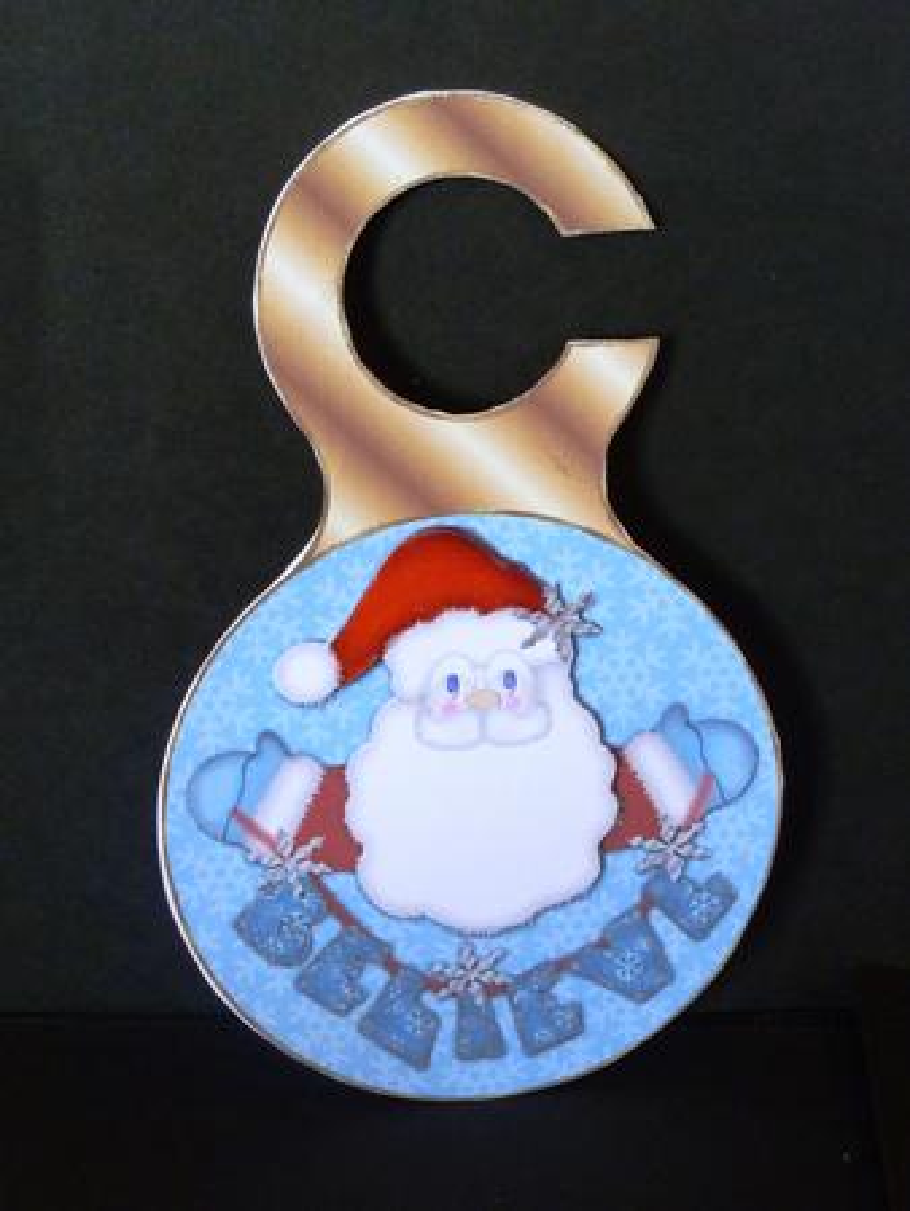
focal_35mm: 59
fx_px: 2066
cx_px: 455
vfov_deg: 32.7
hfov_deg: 24.8
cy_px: 606
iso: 400
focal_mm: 9.7
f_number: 3.9
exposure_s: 1/30
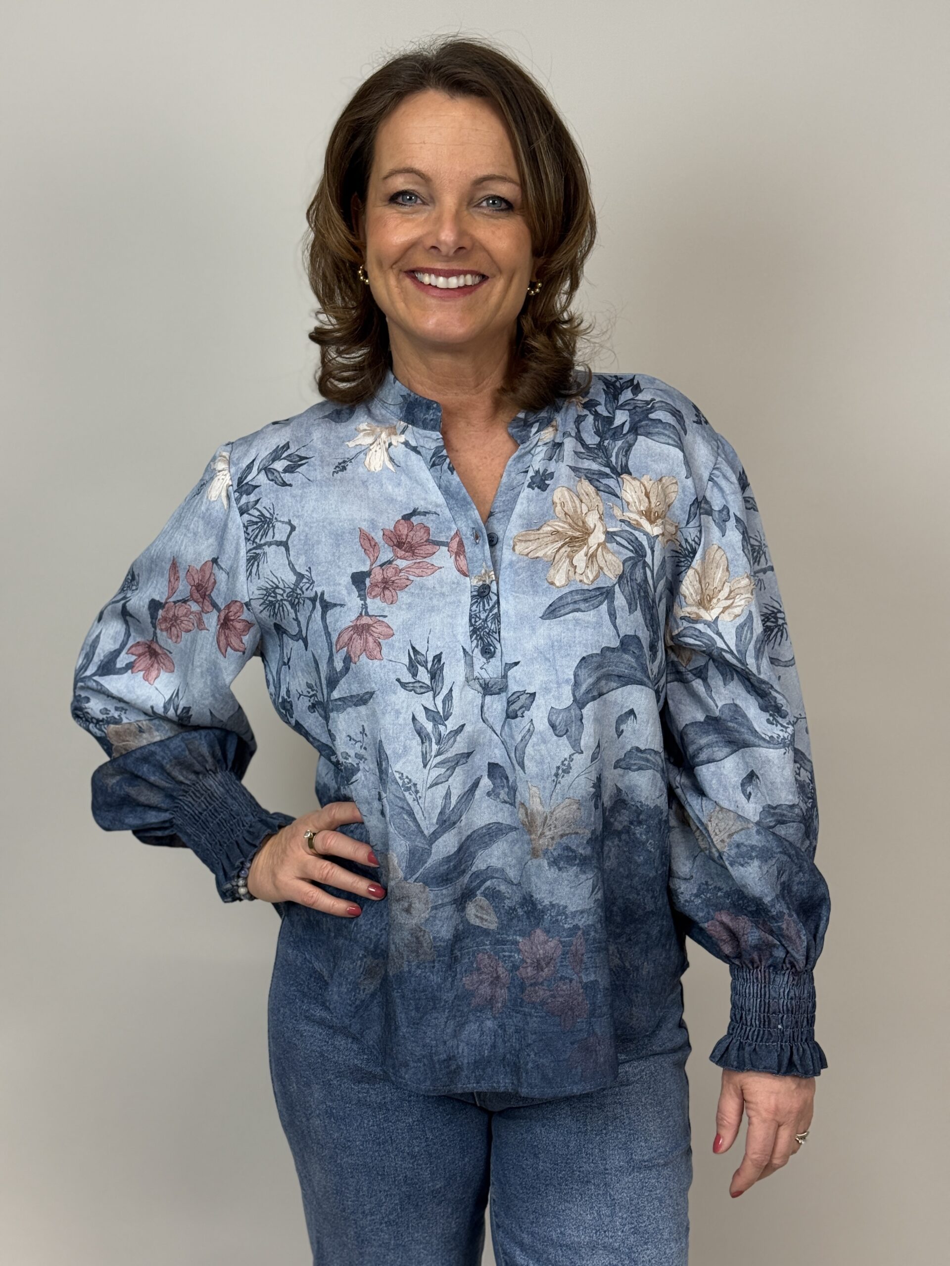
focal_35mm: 48
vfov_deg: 39.7
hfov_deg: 30.3
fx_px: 1756
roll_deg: -0.5
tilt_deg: -10.8
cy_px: 633
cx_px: 475
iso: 100
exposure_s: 1/100
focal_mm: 6.76
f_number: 1.78
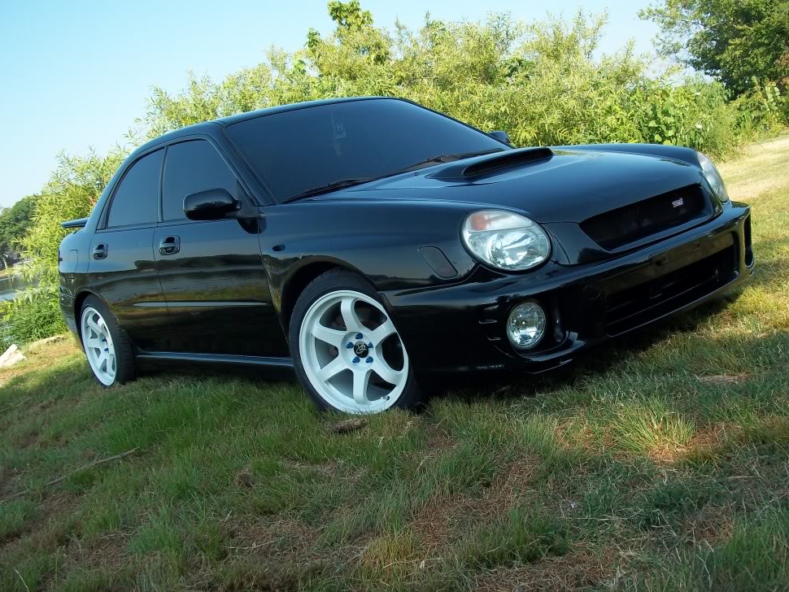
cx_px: 414
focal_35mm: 38
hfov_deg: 48.9
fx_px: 866
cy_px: 286
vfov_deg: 37.7
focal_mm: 6.5
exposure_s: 1/80
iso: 80
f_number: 8
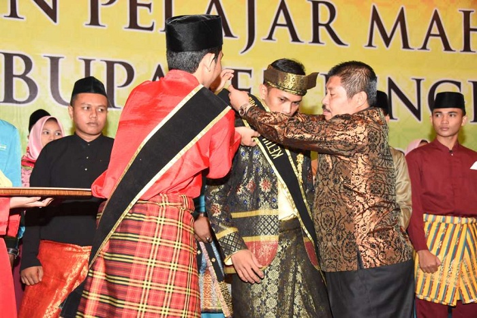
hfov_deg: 41.1
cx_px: 238
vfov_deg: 28.1
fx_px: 636
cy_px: 159
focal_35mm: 48
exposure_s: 1/200
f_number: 5.6
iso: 2500
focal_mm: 48
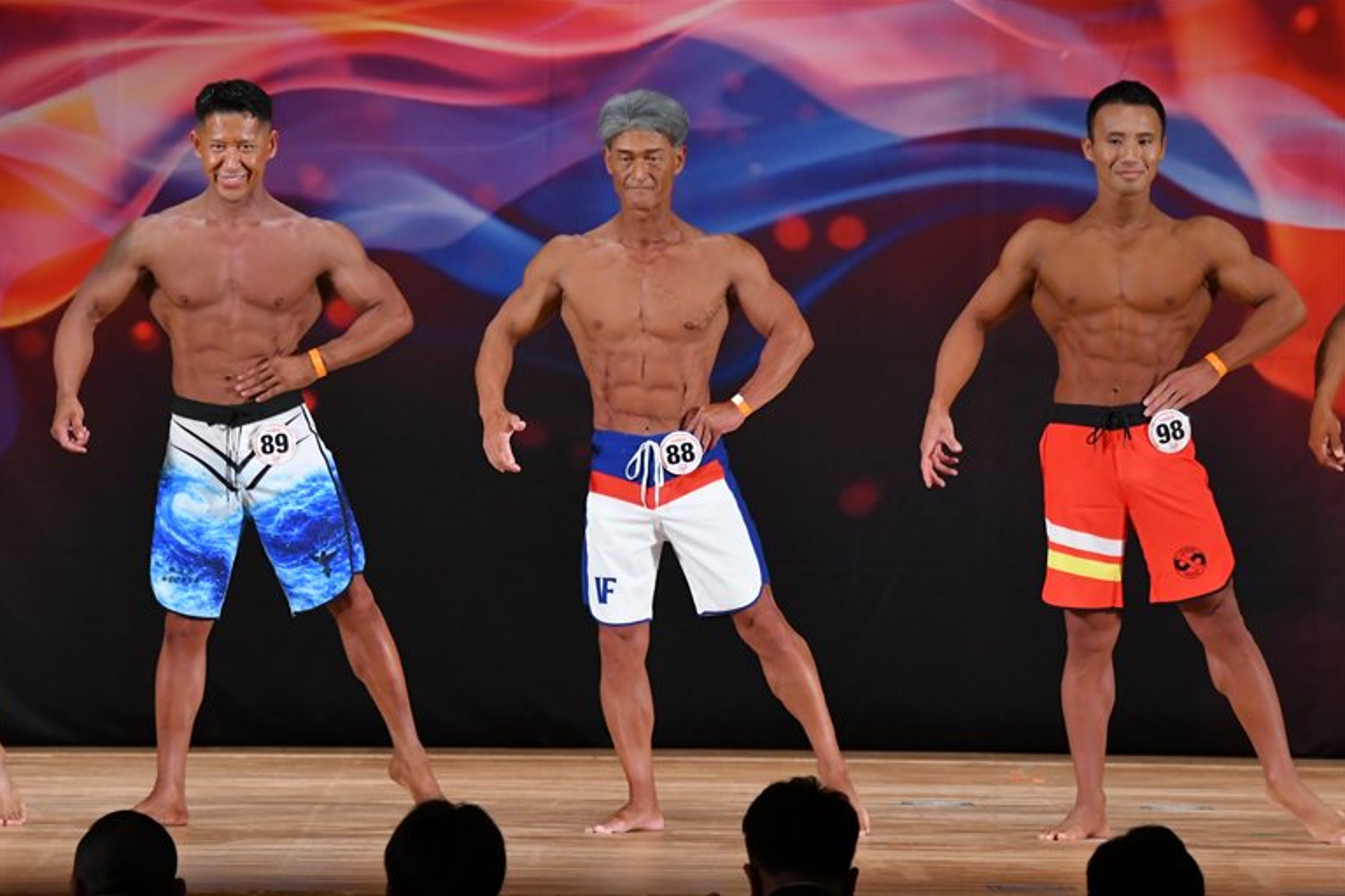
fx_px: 8480
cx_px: 670
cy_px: 450
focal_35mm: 227
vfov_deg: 6.1
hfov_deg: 9.1
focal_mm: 150
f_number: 5.6
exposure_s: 1/400
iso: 3200
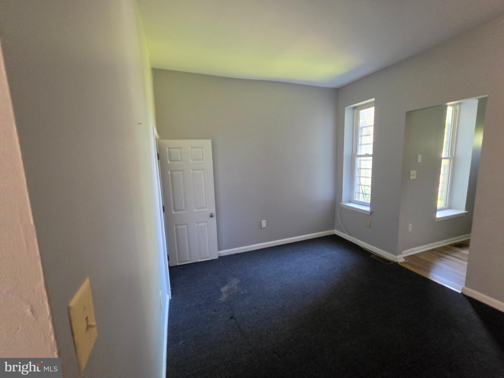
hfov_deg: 106.2
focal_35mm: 13
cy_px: 189
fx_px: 189
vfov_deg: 89.9
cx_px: 252
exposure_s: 1/60
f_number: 1.9
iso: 500
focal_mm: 2.2
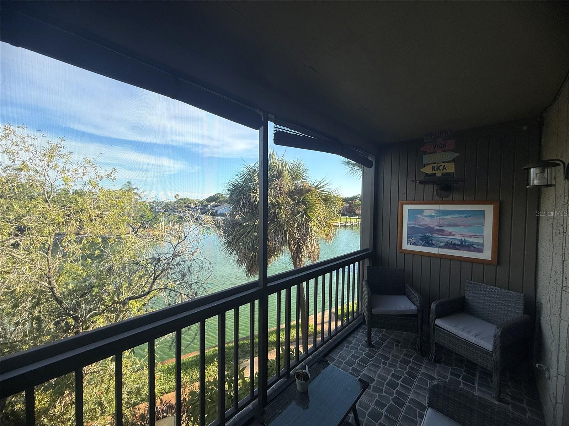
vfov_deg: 85.7
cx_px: 284
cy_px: 213
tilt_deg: -1.1
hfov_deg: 102.1
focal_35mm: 14
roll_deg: -0.7
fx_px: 230
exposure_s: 1/475
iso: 50
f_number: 2.2
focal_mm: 2.22
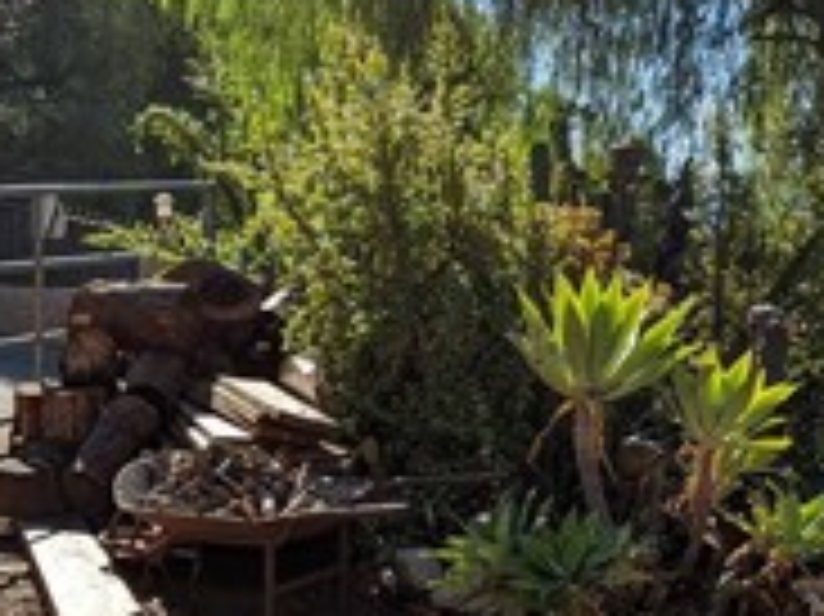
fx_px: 1998
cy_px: 591
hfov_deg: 22.2
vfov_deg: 17.2
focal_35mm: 84
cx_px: -45
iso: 45
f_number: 1.85
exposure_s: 1/2262
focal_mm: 6.81
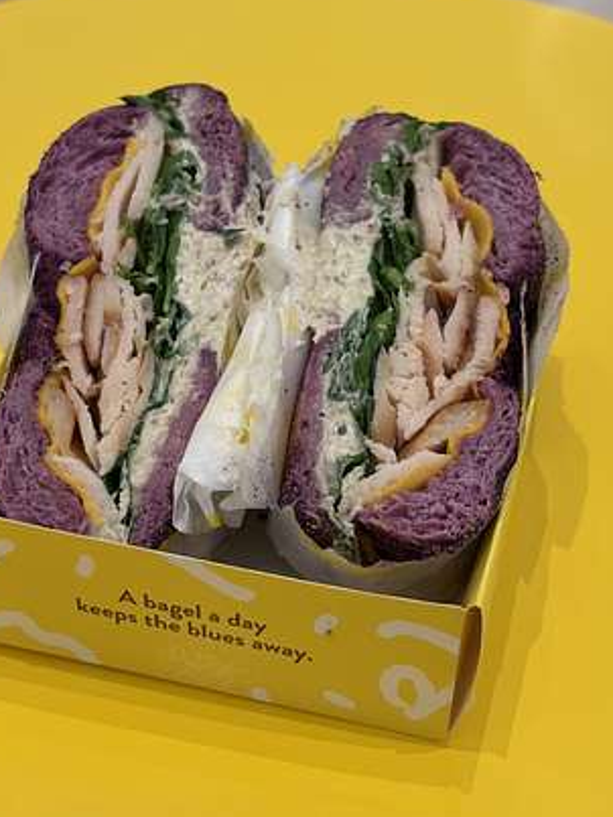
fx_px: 1465
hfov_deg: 23.6
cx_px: 274
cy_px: 389
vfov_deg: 31.2
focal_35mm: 62
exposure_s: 1/50
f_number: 1.6
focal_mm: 5.96
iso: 32
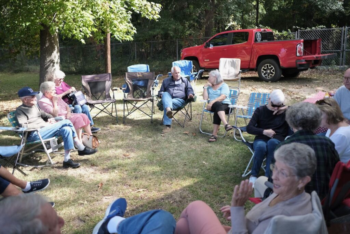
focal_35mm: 35
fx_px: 340
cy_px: 117
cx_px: 175
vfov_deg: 37.9
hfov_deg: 54.4
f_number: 2.2
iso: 160
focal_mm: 23
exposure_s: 1/400
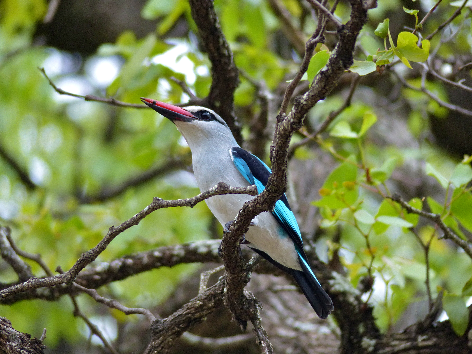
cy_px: 177
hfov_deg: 3.3
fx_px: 8181
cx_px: 236
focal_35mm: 600
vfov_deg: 2.5
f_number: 2.8
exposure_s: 1/125
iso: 200
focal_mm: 108
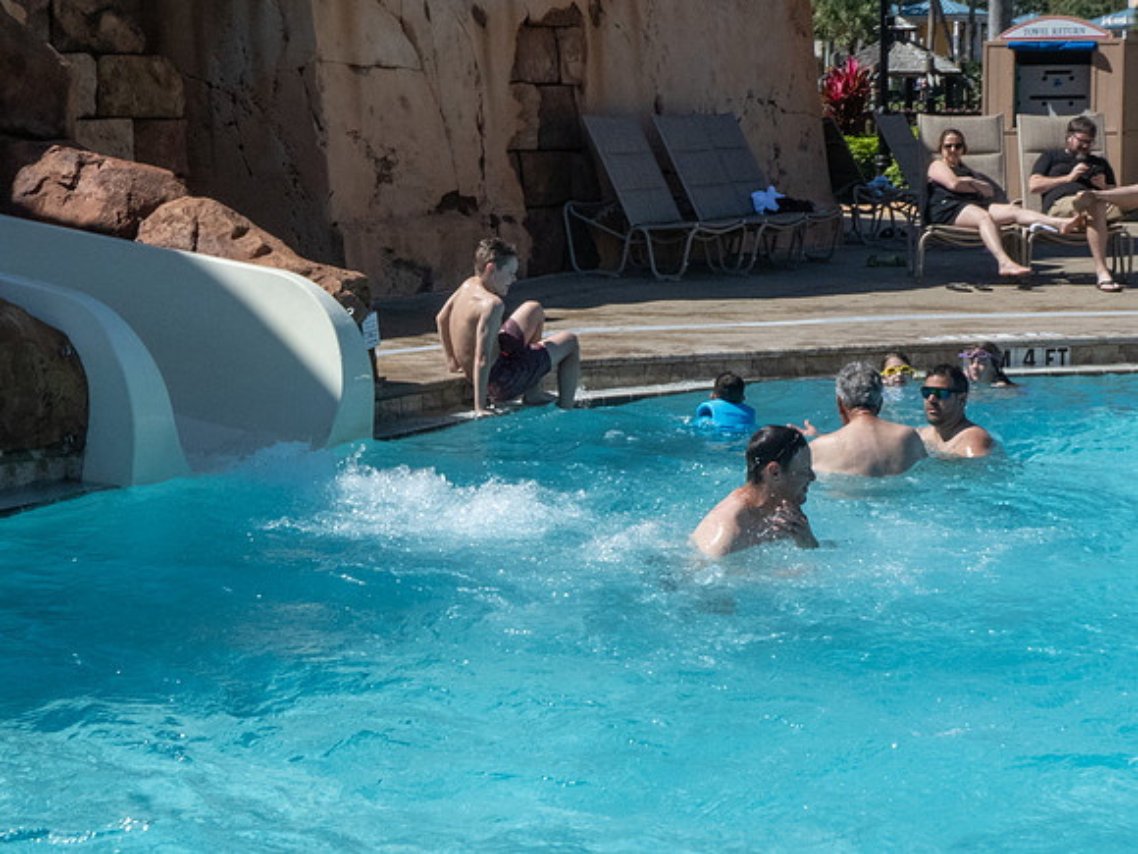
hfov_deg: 28.8
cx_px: 554
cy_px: 416
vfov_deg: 21.8
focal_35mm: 67
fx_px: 2215
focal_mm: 7.8
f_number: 6.3
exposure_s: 1/500
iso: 80
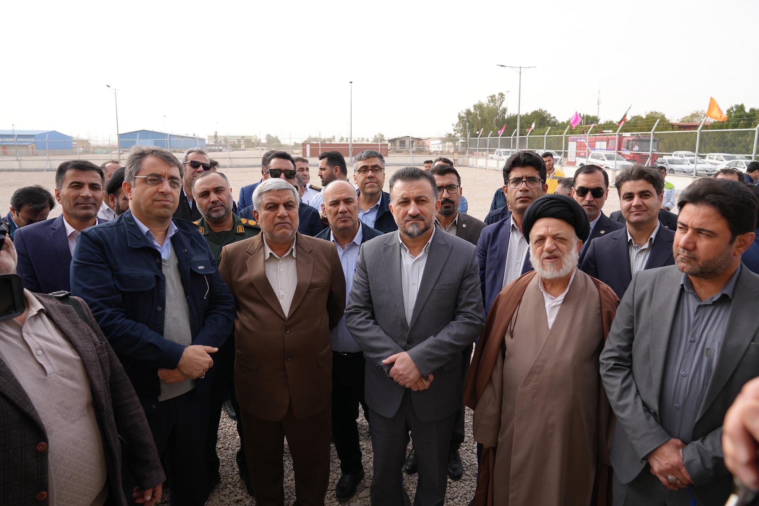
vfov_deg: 53.1
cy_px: 253
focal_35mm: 24
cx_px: 380
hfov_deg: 73.7
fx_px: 506
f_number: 4
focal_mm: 24
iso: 100
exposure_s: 1/250
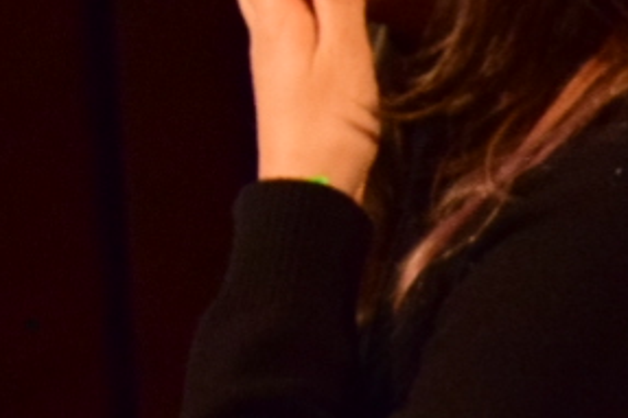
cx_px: -617
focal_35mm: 1695
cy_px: -44
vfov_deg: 0.8
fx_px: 29550
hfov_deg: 1.2
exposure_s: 1/60
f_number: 5.6
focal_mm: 200
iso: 3200
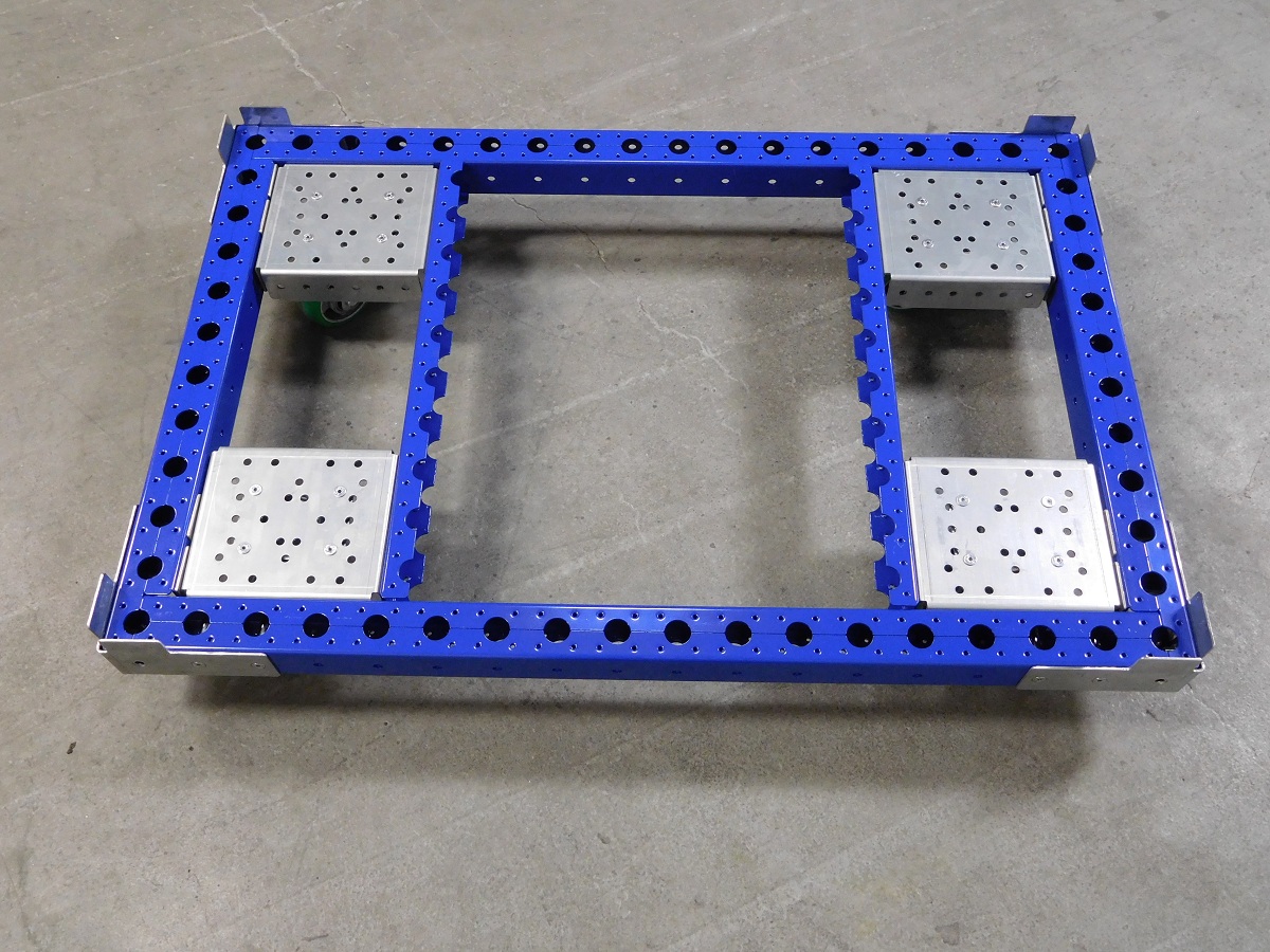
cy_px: 476
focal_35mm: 32
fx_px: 1174
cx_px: 635
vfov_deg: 44.2
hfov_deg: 56.8
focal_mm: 5.7
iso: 400
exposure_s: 1/30
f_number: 3.6
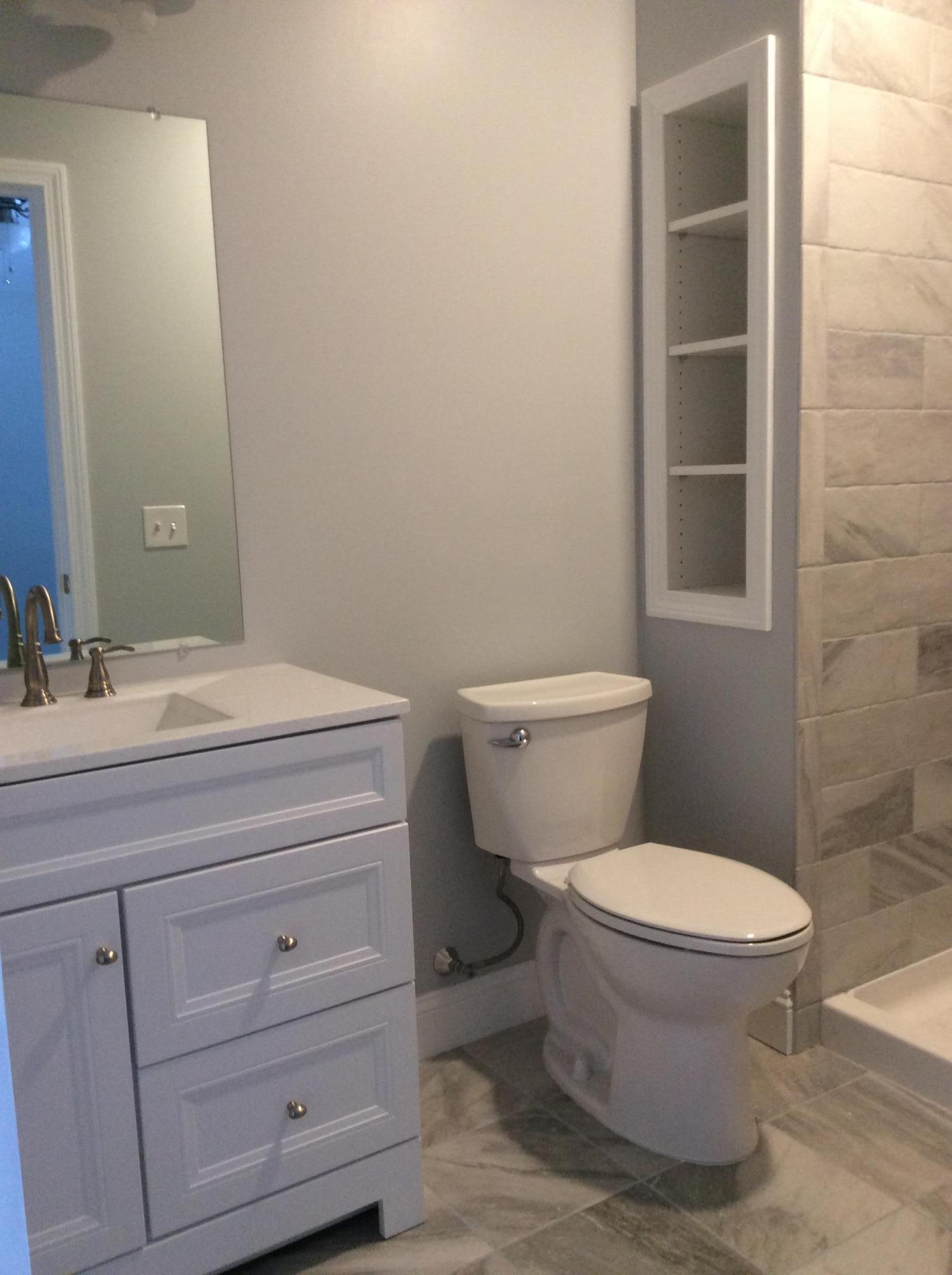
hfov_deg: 44.0
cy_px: 638
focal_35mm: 32
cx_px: 476
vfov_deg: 56.9
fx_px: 1177
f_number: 2.4
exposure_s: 1/24
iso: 100
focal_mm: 3.3
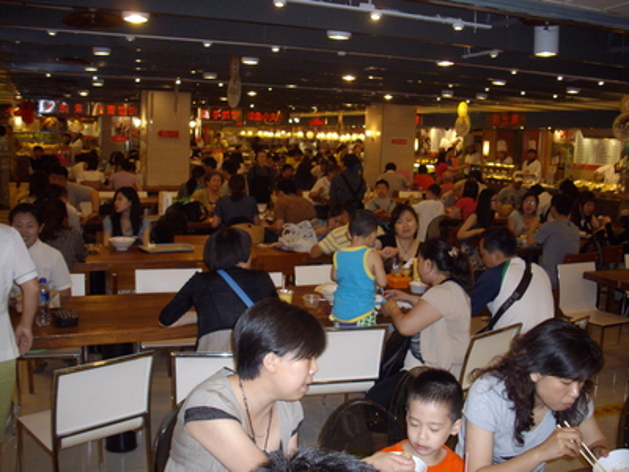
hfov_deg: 50.1
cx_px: 314
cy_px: 236
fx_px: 672
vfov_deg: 38.7
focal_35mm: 37
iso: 208
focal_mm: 6.2
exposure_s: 1/50
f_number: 2.8
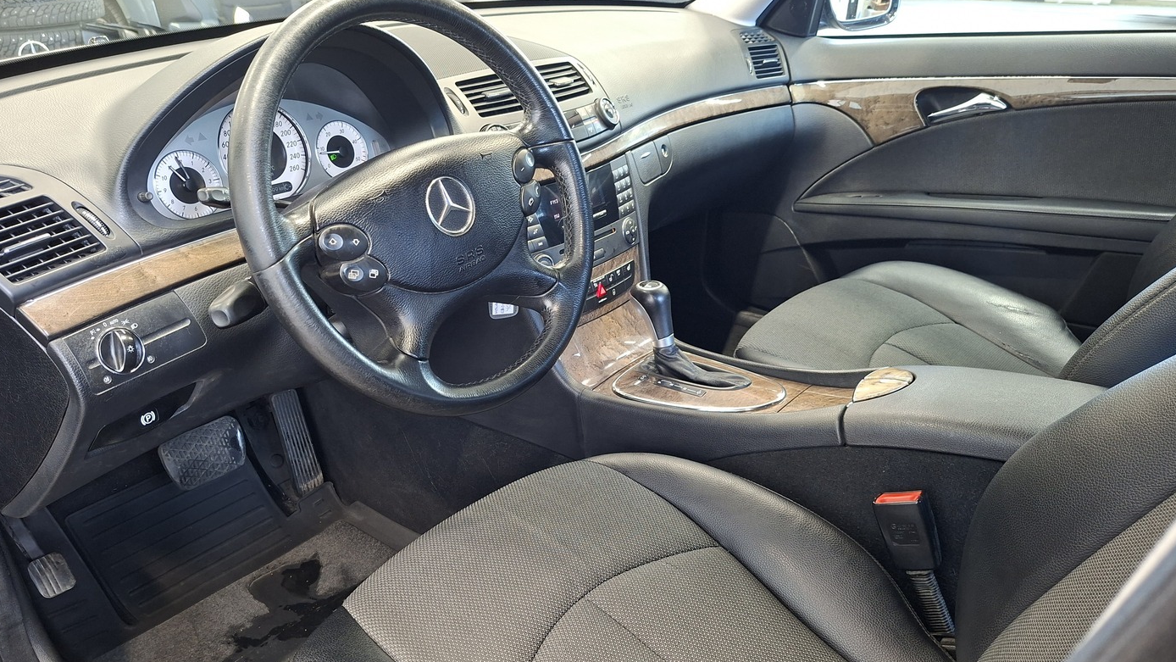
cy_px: 420
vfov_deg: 44.0
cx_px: 572
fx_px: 811
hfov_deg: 71.9
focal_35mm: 26
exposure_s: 1/33
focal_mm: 5.54
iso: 400
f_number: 1.8
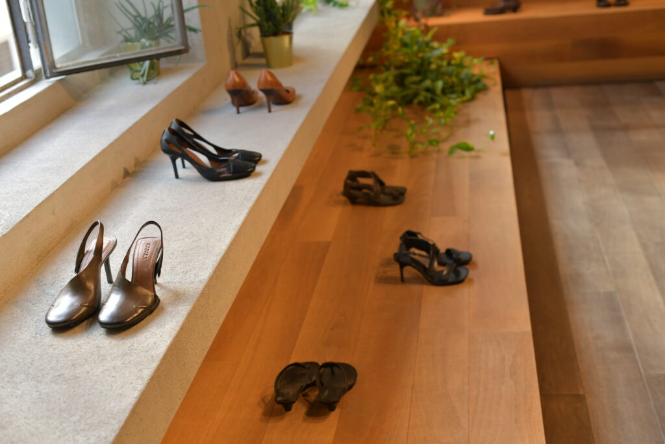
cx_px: 332
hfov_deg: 39.6
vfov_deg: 27.0
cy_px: 222
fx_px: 924
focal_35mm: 50
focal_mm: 50
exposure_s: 1/250
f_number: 4.5
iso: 500
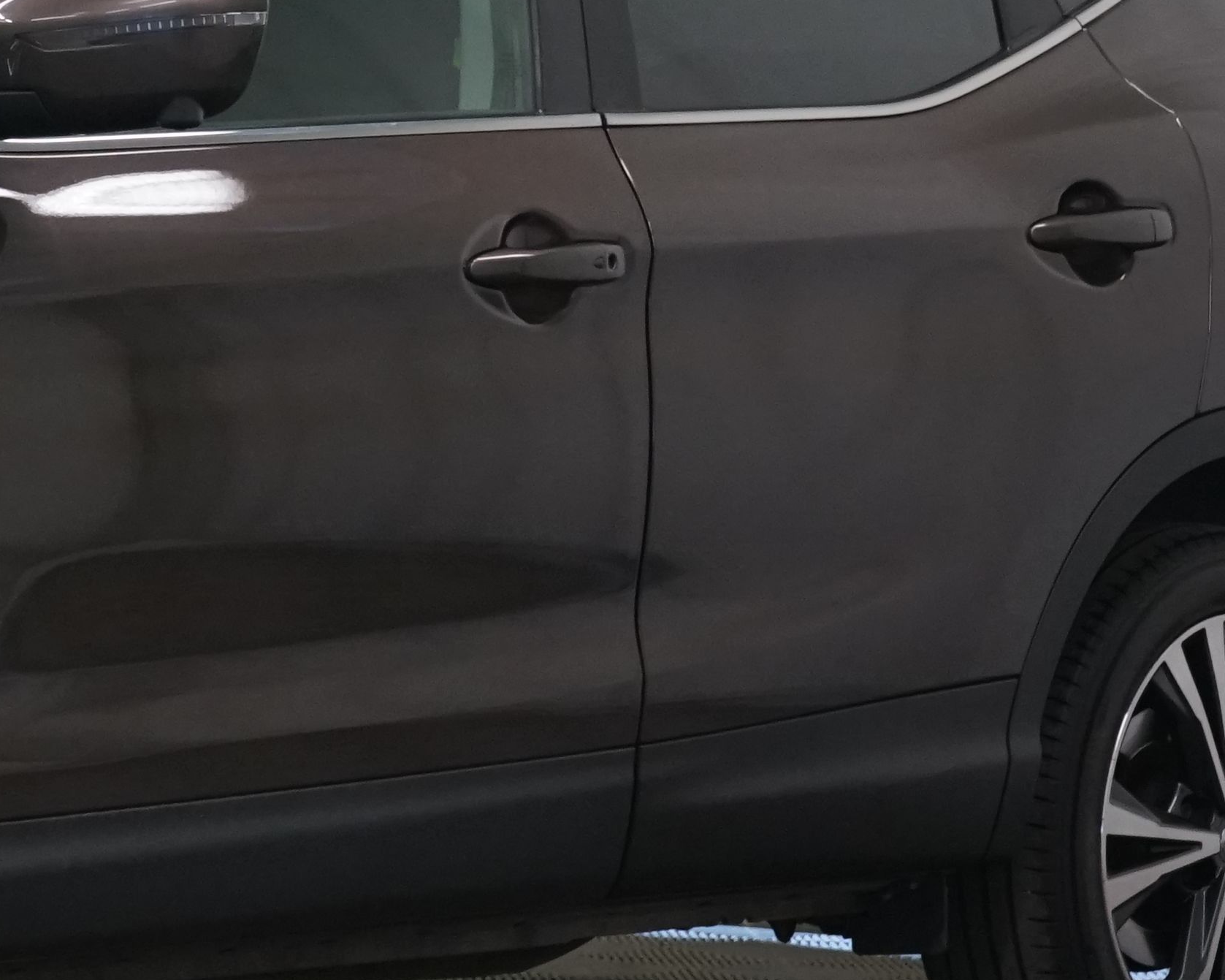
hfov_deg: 8.5
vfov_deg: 6.9
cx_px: -329
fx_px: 8156
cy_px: 194
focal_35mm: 225
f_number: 8
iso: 1600
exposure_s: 1/25
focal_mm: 67
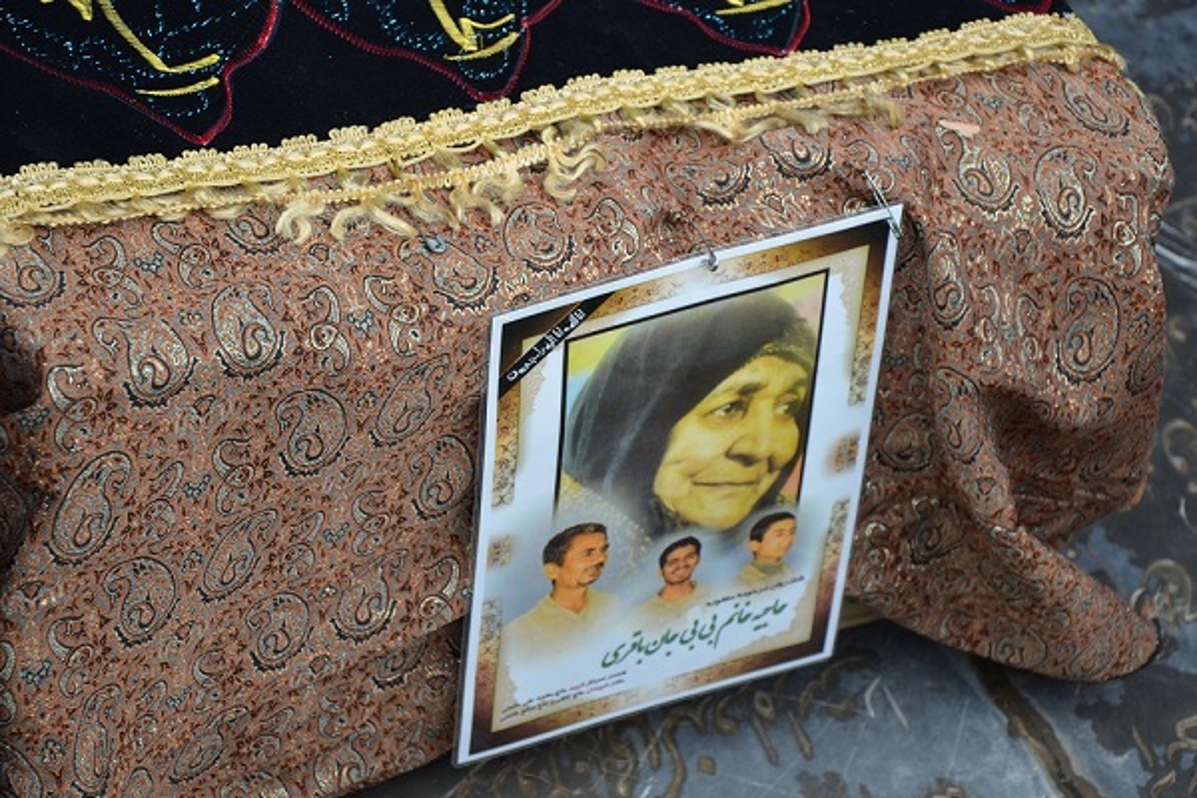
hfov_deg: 19.5
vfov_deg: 13.0
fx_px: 3491
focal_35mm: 105
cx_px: 598
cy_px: 399
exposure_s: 1/160
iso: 200
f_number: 6.3
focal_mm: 70
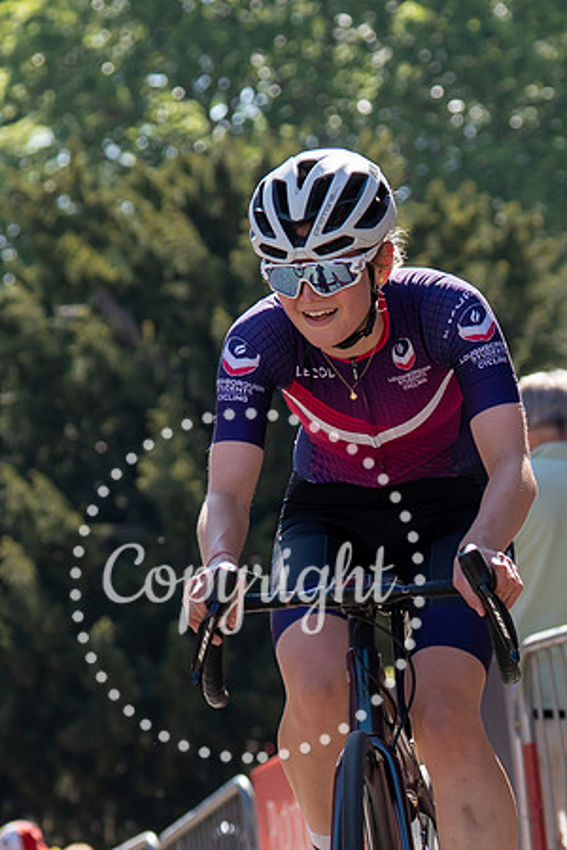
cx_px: 289
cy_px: 685
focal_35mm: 239
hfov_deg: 5.8
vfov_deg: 8.6
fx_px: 5637
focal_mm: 70
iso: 100
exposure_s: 1/1000
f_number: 3.5
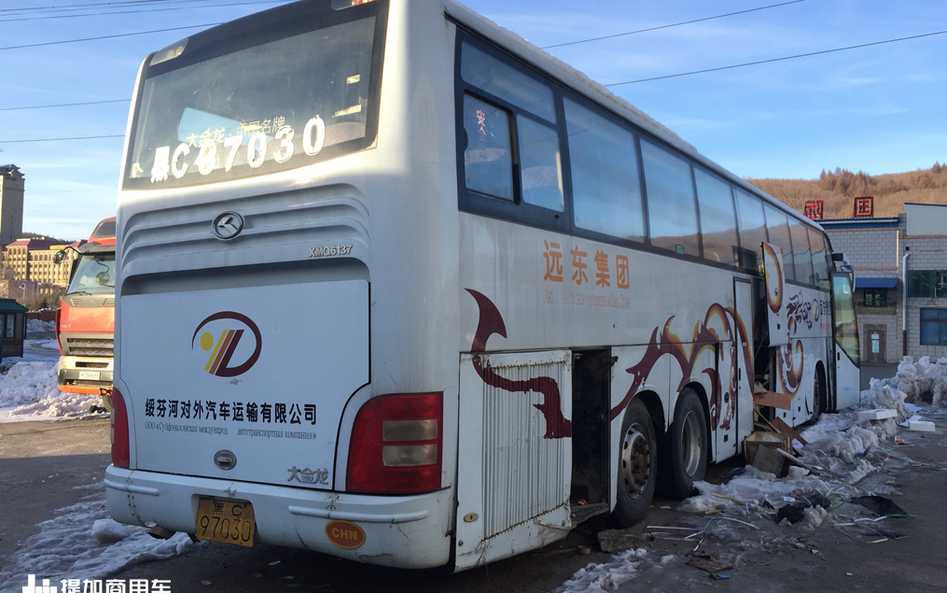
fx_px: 800
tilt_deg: +3.2
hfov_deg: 61.2
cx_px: 472
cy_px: 277
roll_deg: +0.2
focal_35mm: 31
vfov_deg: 40.6
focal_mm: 4.15
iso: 32
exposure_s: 1/455
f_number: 2.2
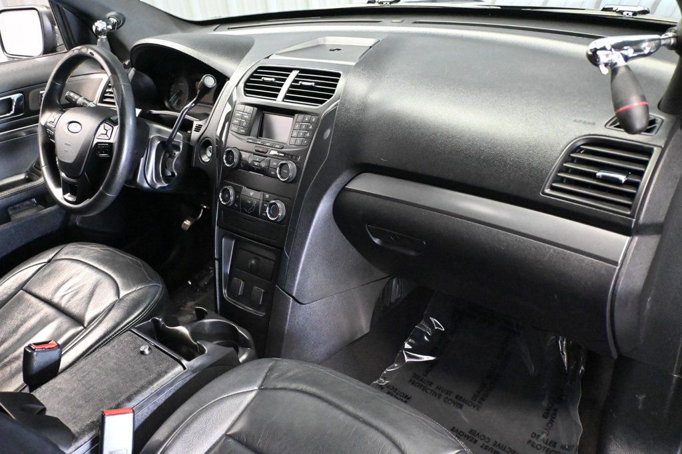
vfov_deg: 43.6
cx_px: 341
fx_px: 568
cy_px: 227
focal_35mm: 30
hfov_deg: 61.9
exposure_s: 1/50
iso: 12800
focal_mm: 20
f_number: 3.8
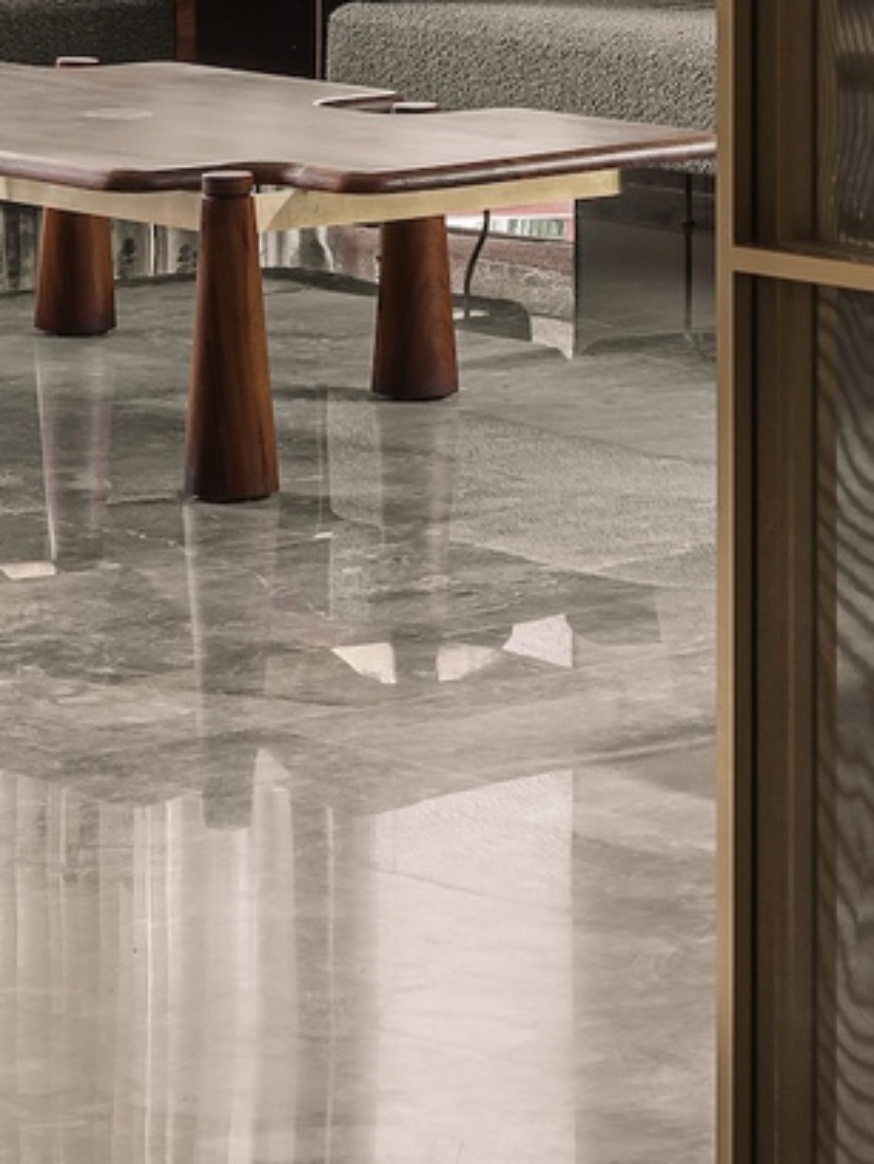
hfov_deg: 8.4
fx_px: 5922
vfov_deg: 10.8
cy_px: -585
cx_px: 501
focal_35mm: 176
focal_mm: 35
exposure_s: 2
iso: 100
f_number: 10
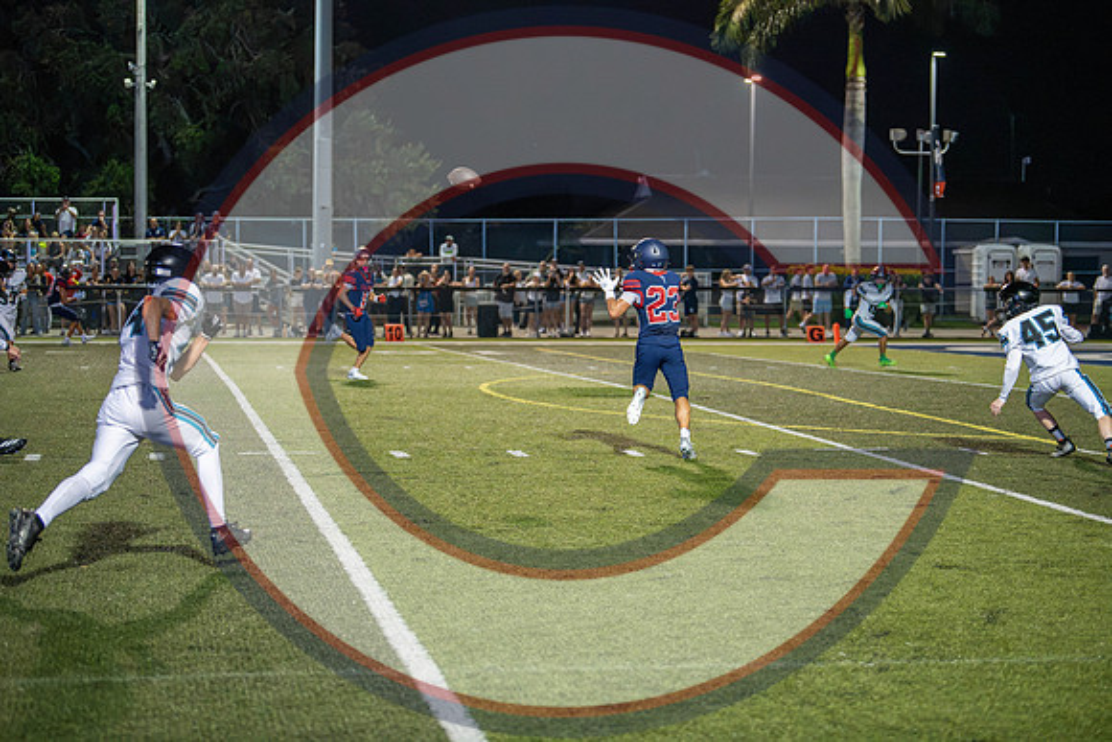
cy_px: 371
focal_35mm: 80
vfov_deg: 17.1
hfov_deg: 25.4
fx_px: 2472
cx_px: 556
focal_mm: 80
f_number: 2.8
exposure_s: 1/1000
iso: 8000
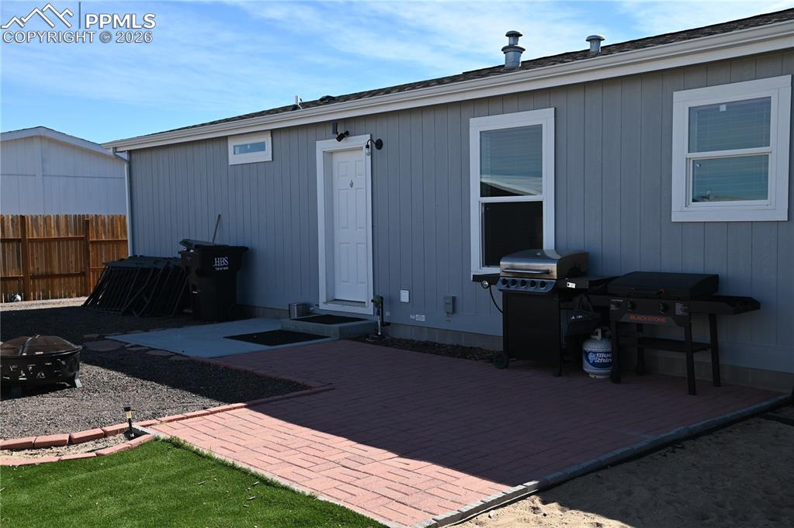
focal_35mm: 38
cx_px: 397
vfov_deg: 35.0
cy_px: 264
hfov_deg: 50.7
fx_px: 838
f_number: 6.3
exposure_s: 1/320
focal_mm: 38
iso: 100
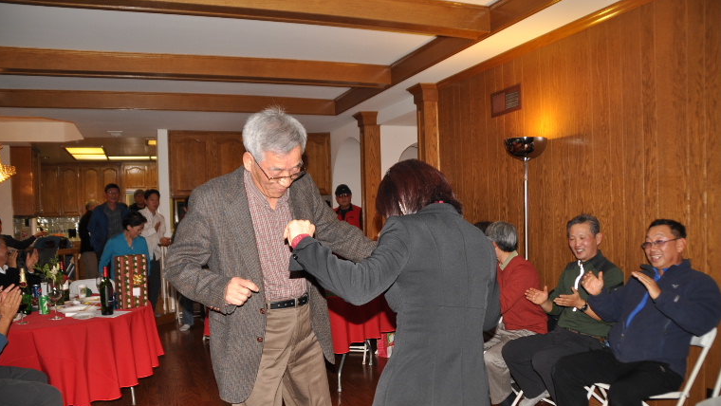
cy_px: 238
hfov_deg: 66.0
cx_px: 352
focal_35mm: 29
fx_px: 555
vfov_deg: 40.1
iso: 200
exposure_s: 1/60
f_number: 3.5
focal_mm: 18
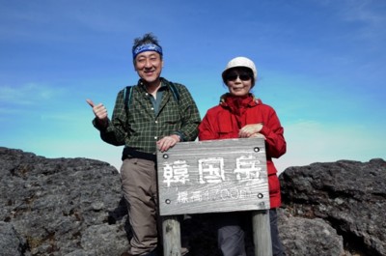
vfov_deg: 39.8
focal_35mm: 33
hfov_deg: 57.3
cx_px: 193
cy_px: 128
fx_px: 353
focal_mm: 22
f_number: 9.5
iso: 320
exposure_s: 1/125
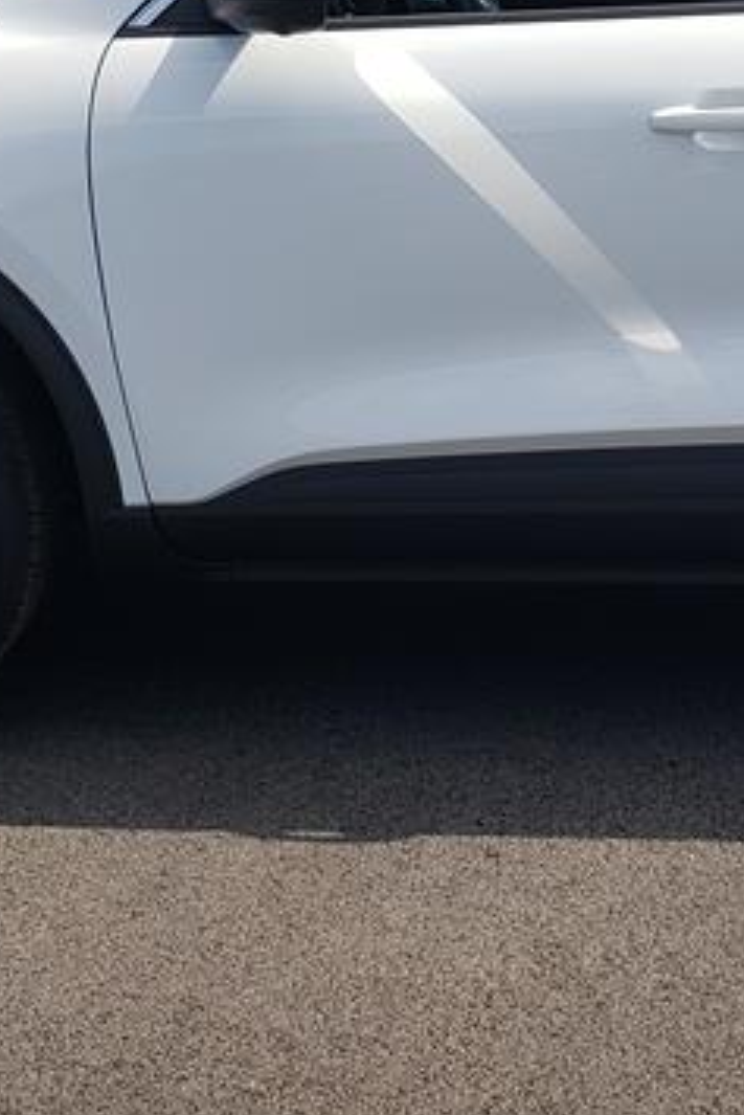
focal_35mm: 78
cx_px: 706
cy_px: 154
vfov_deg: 25.3
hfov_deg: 17.2
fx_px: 2415
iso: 50
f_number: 2.4
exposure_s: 1/1402
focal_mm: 4.3
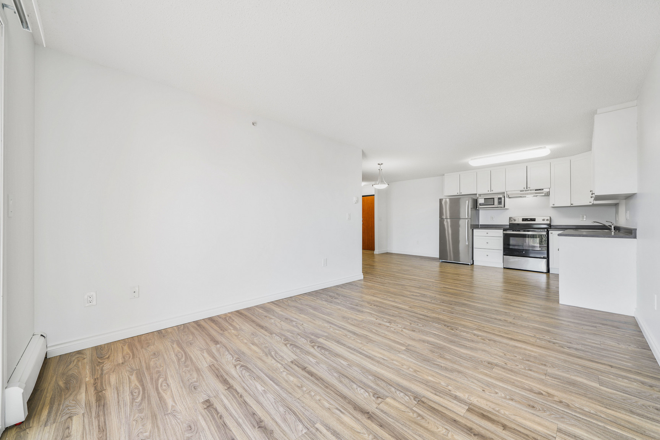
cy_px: 220
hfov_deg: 104.2
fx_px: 257
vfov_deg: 81.2
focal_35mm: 14
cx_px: 330
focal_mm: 14
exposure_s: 1/1.6
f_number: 8
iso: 100
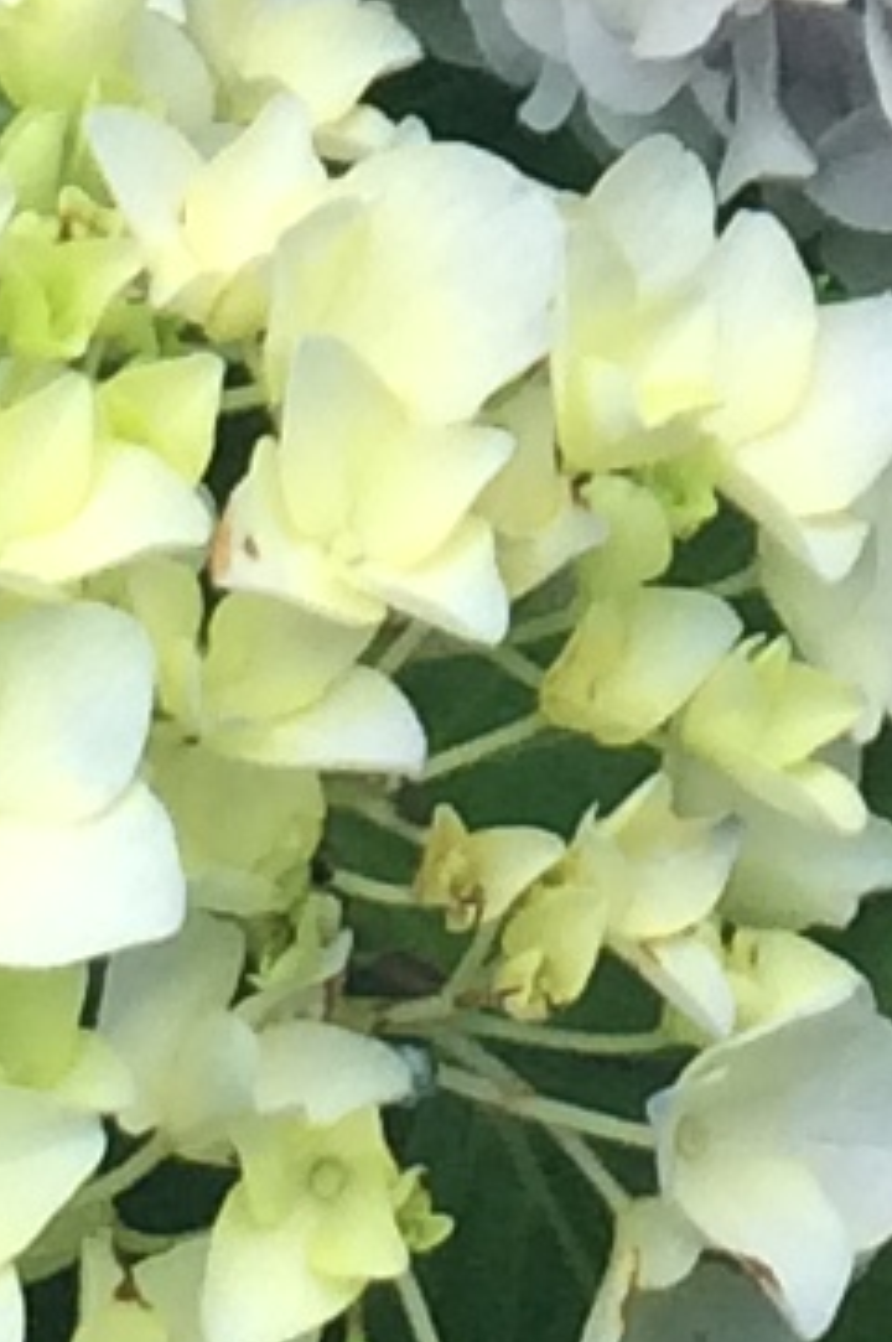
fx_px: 10165
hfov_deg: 5.0
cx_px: 1665
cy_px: -2026
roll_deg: +0.9
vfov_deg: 7.1
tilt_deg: -30.4
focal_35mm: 273
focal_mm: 4.15
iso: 32
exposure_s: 1/348
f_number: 2.2
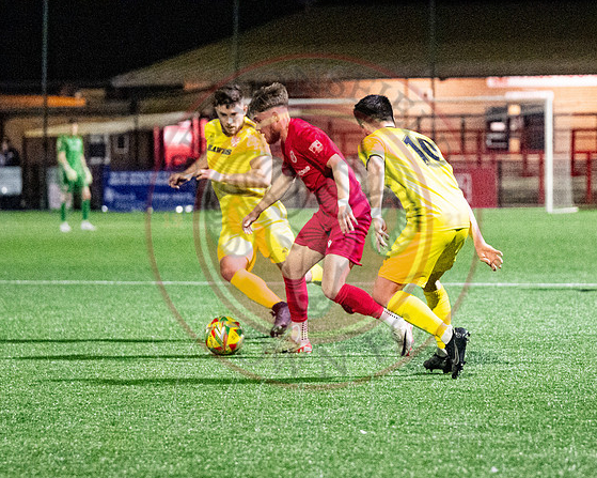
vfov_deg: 6.9
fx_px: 3939
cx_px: 450
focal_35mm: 223
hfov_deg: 8.7
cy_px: 307
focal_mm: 102
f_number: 2.8
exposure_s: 1/1000
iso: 8000
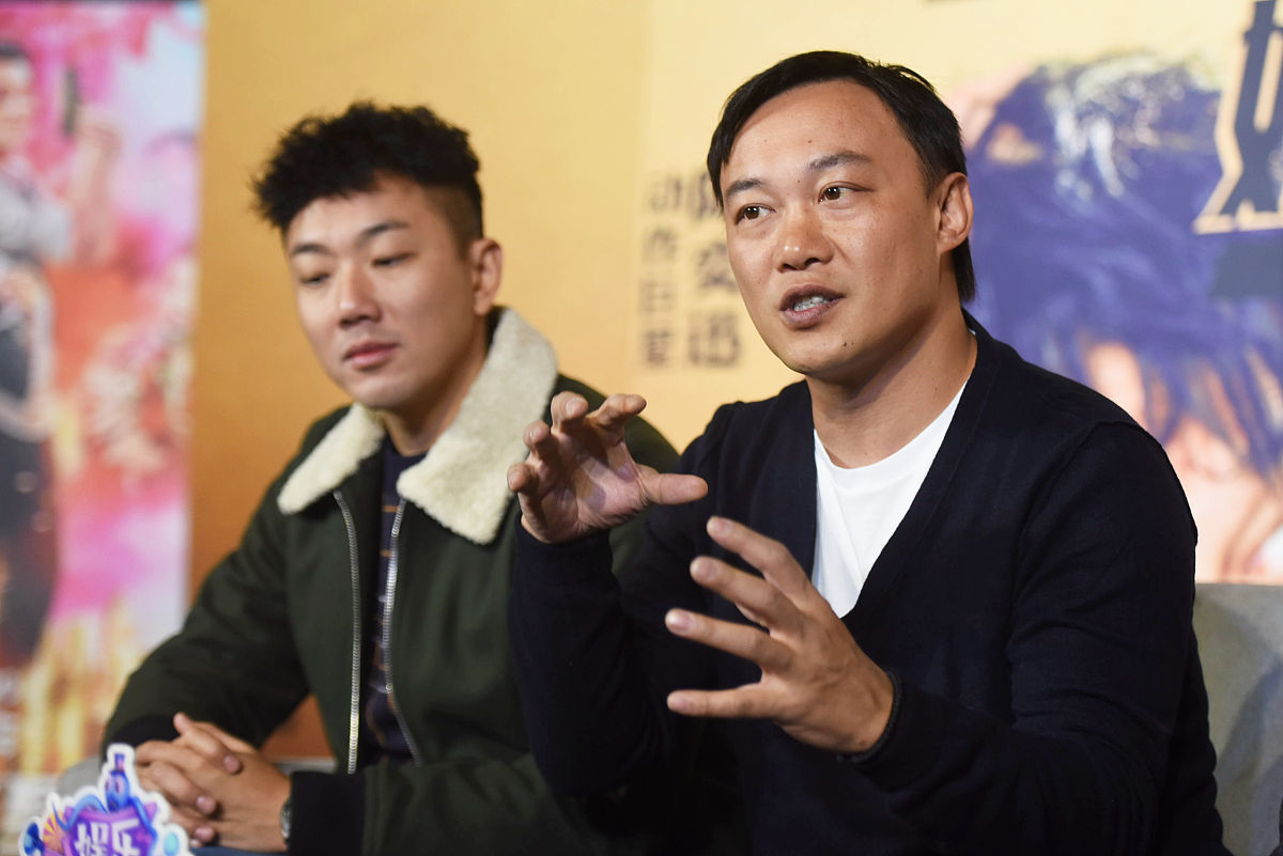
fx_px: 2923
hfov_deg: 24.8
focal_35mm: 82
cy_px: 428
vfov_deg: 16.7
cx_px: 642
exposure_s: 1/200
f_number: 2.8
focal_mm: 82
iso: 1600
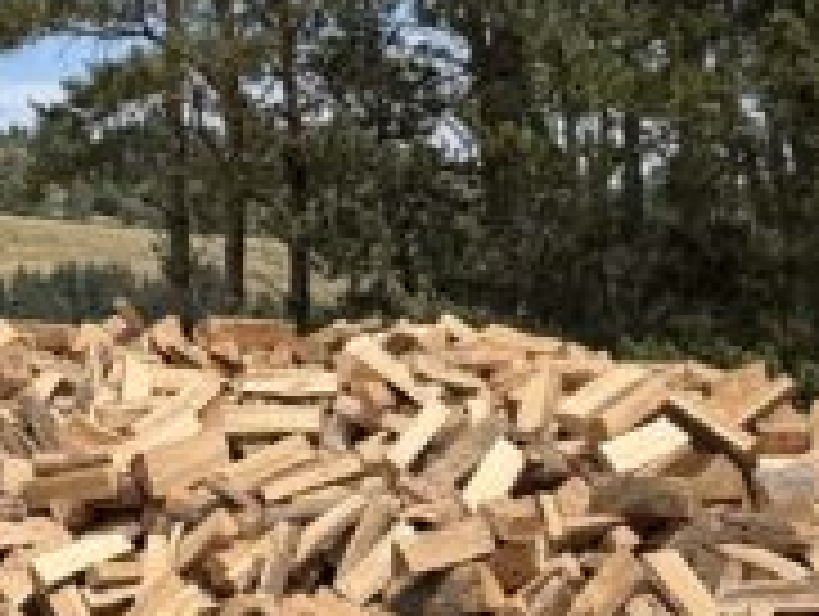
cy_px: 162
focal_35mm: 135
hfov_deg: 14.0
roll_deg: +0.5
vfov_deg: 11.0
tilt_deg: +2.3
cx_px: -266
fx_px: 3198
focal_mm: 6.76
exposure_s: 1/5714
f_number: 1.78
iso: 80
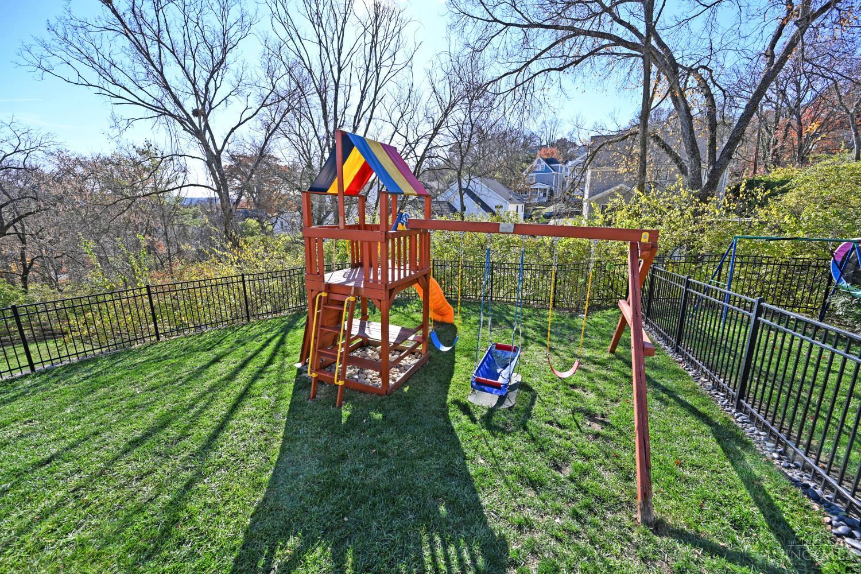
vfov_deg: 81.2
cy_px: 287
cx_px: 430
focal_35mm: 14
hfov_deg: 104.3
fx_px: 335
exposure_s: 1/250
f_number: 5.6
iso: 125
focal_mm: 14
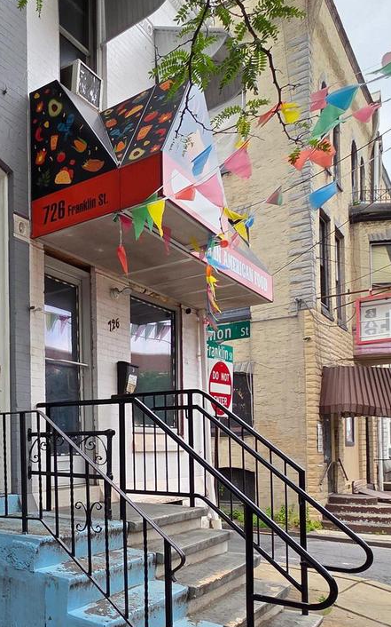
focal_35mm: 30
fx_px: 512
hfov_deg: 32.0
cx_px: -116
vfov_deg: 60.4
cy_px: 449
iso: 50
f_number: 2.2
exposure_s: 1/566
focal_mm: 2.2
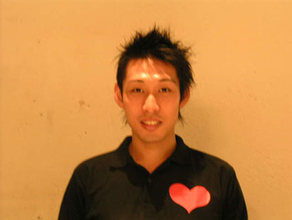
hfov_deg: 27.0
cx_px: 146
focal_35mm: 72
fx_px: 608
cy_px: 110
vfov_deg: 20.5
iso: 200
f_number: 3.2
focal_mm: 11
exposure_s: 1/1.6
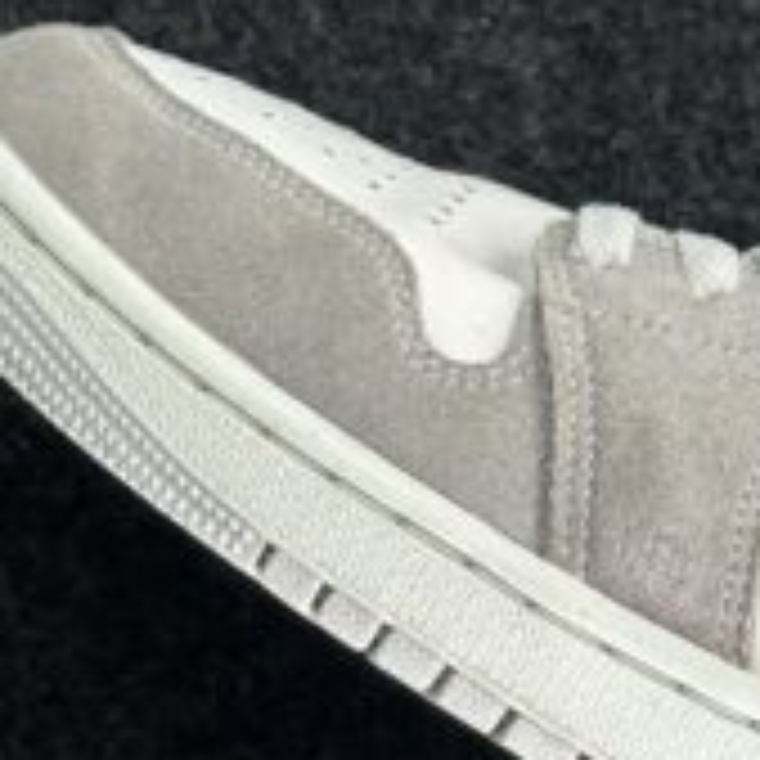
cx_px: 881
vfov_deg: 8.5
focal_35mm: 201
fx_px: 4993
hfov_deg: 8.6
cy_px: 1243
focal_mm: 6.86
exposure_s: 1/50
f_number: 1.78
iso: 64
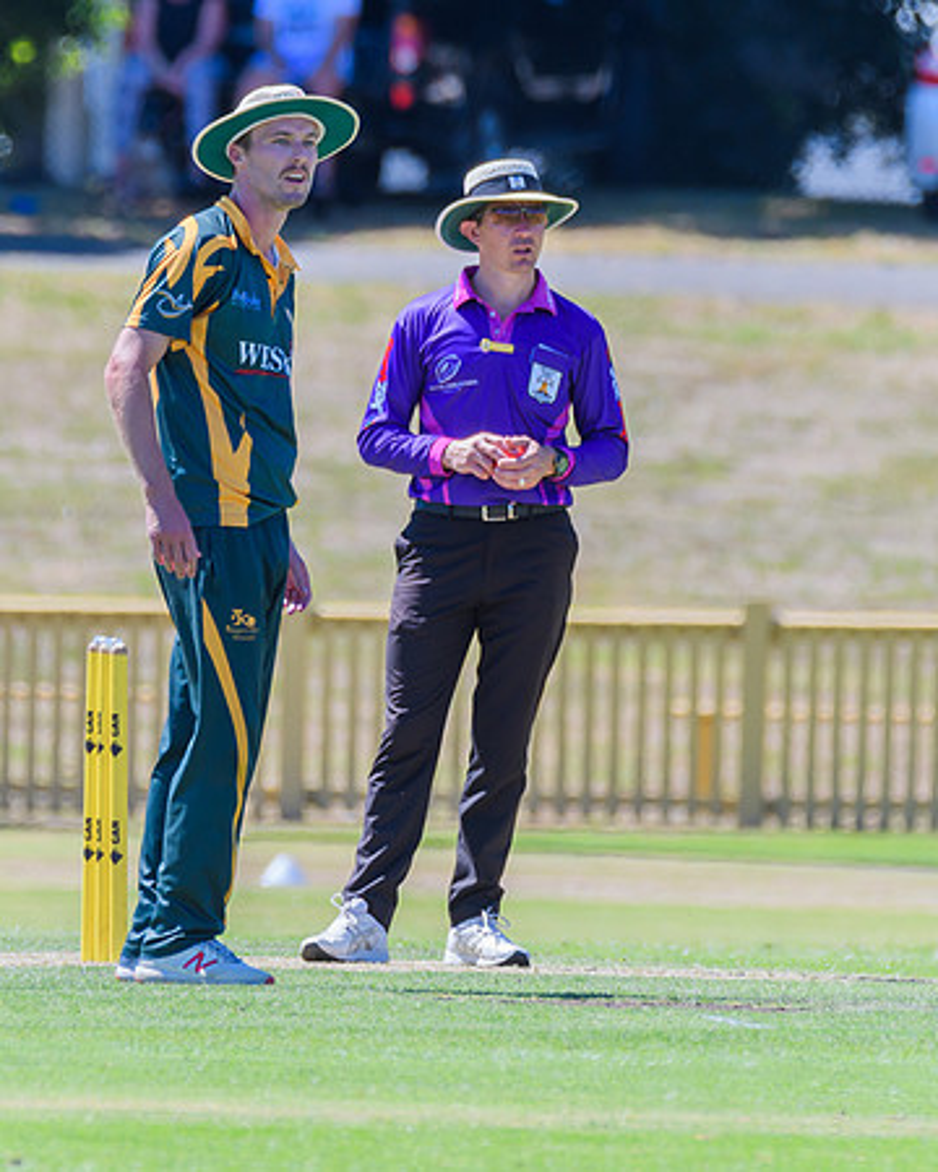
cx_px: 413
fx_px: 33180
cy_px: 585
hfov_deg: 1.6
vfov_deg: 2.0
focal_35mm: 956
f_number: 6
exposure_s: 1/800
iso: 400
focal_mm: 450
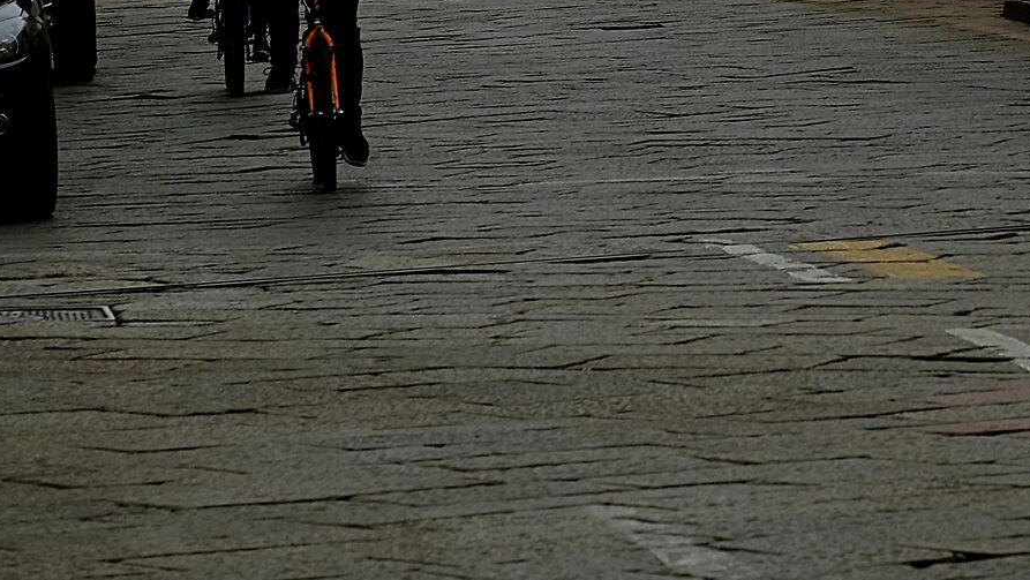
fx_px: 8688
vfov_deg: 3.8
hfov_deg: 6.7
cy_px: -270
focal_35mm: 318
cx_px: 1286
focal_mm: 75.4
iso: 320
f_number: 8
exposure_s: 1/210
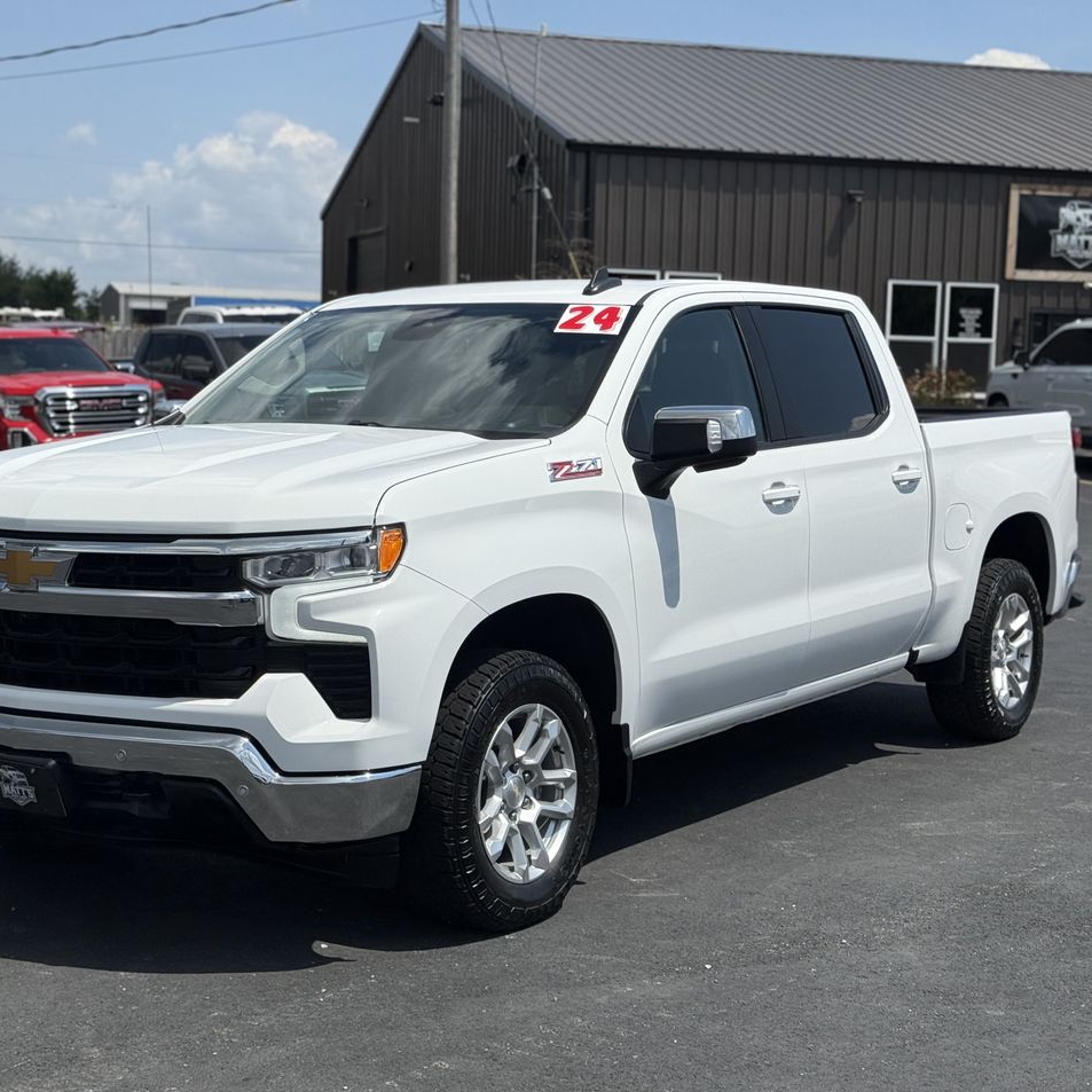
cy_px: 549
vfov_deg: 30.0
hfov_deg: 30.0
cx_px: 524
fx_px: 2034
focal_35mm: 57
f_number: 1.78
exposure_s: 1/11364
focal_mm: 6.76
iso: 80
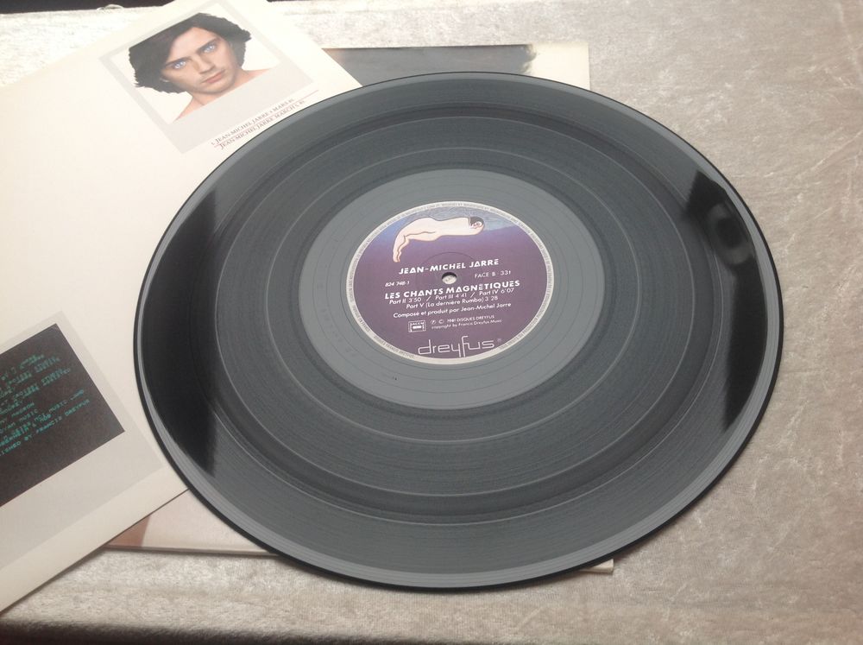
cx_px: 432
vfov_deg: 40.6
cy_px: 322
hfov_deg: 52.7
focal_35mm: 35
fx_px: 871
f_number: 2.4
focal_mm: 4.28
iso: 50
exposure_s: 1/17
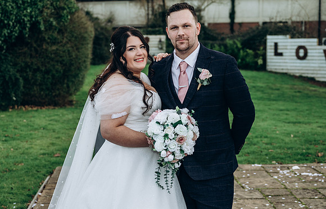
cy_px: 145
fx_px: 671
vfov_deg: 17.7
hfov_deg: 27.3
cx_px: 166
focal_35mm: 75
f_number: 2.8
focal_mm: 40
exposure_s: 1/200
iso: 125
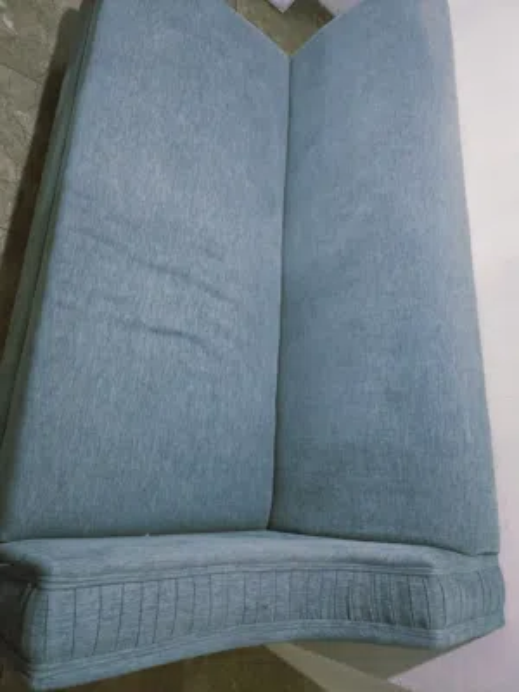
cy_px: 346
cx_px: 260
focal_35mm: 23
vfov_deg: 73.9
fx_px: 460
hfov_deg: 58.9
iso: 2500
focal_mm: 6.3
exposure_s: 1/100
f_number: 1.7
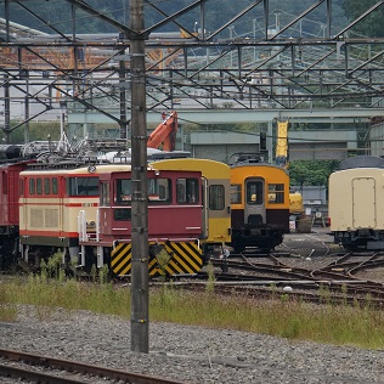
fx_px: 4857
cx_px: 284
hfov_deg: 4.5
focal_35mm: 387
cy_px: 192
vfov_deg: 4.5
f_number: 6.3
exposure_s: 1/320
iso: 800
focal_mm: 200
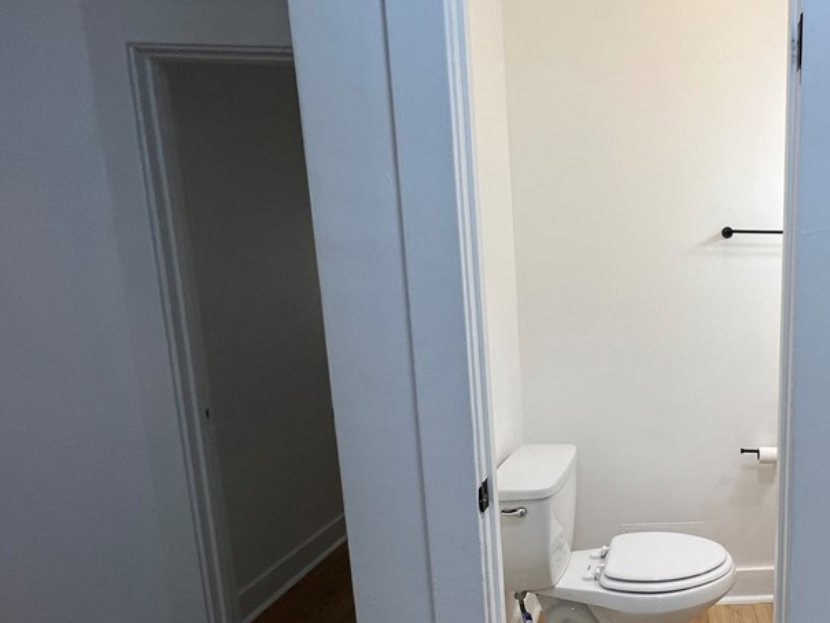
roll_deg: +0.1
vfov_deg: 60.7
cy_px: 369
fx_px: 528
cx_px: 698
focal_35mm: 22
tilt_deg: -9.4
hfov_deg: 66.9
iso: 50
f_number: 1.8
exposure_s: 1/120
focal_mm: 1.57
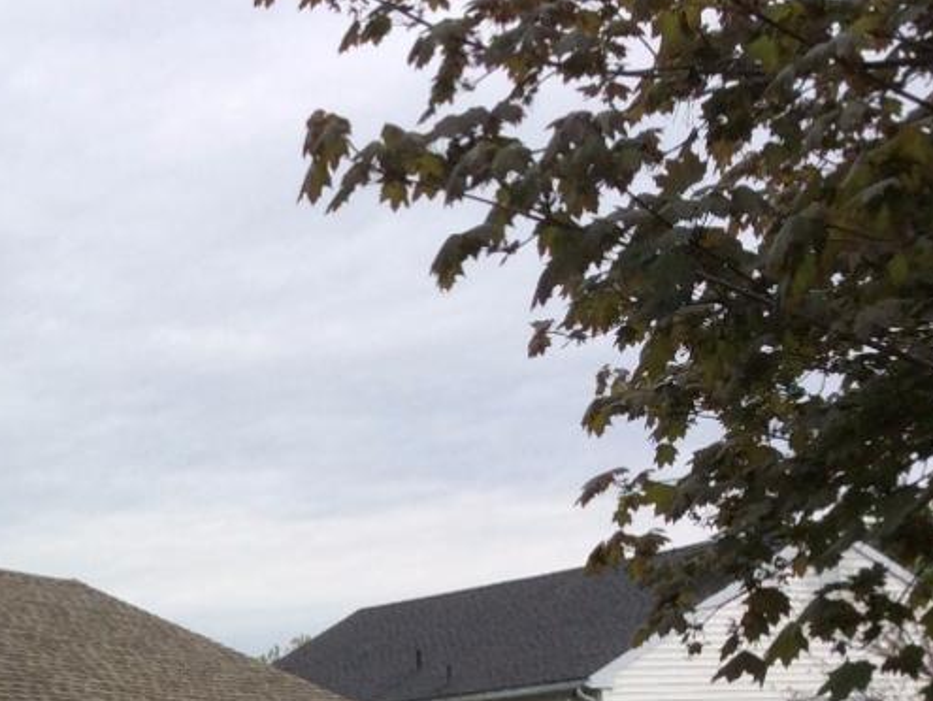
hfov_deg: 20.1
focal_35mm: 93
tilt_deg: +0.1
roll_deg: +2.9
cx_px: -111
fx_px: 2508
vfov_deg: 15.3
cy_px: 850
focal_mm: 3.3
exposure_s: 1/1217
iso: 32
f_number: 2.4
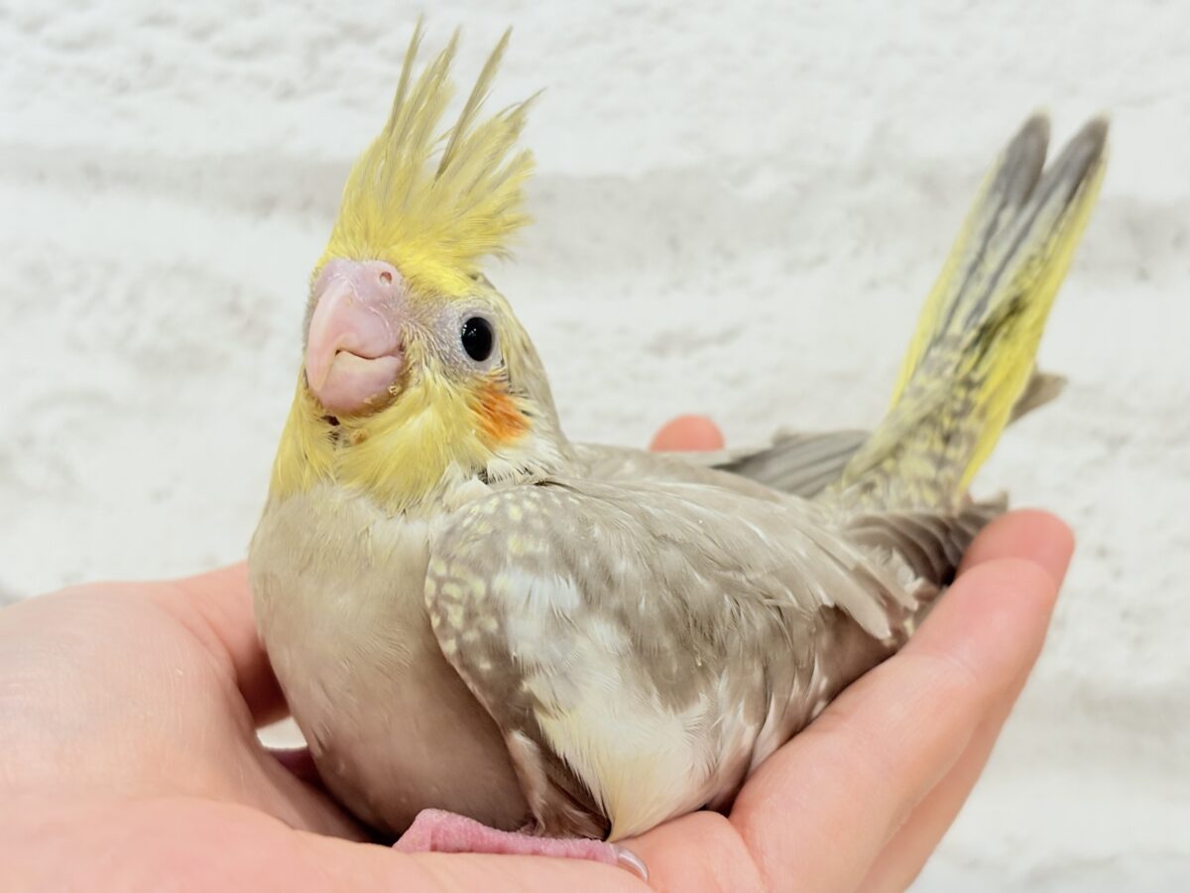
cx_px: 595
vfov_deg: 28.0
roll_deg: -3.0
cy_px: 446
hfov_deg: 36.8
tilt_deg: -2.2
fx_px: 1788
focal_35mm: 52
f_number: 1.6
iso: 80
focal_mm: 5.96
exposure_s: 1/100
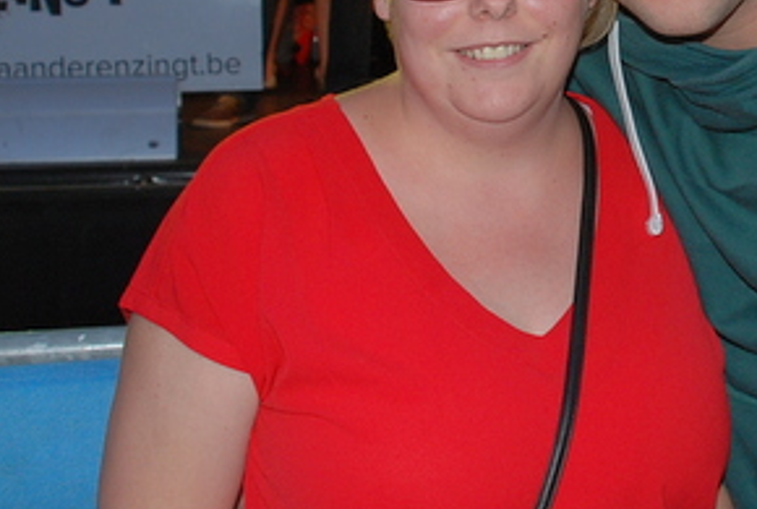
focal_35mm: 67
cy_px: 117
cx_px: 616
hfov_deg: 29.3
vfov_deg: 20.2
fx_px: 1412
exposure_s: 1/60
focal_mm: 18
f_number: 4
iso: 320
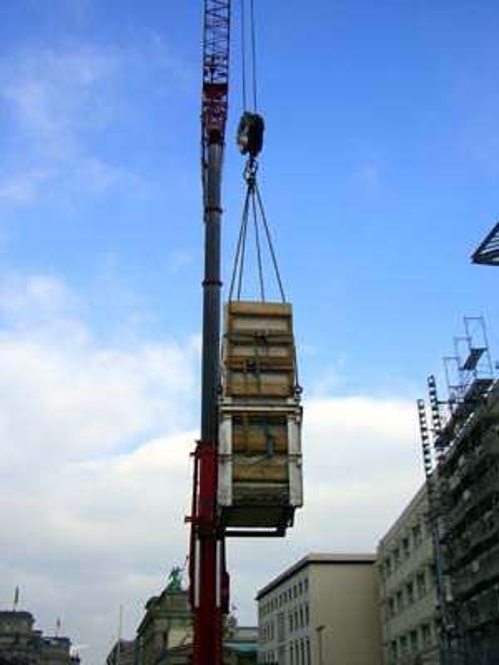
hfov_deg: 37.7
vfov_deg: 49.0
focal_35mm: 38
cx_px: 250
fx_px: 730
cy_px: 332
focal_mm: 6.2
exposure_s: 1/500
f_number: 4.3
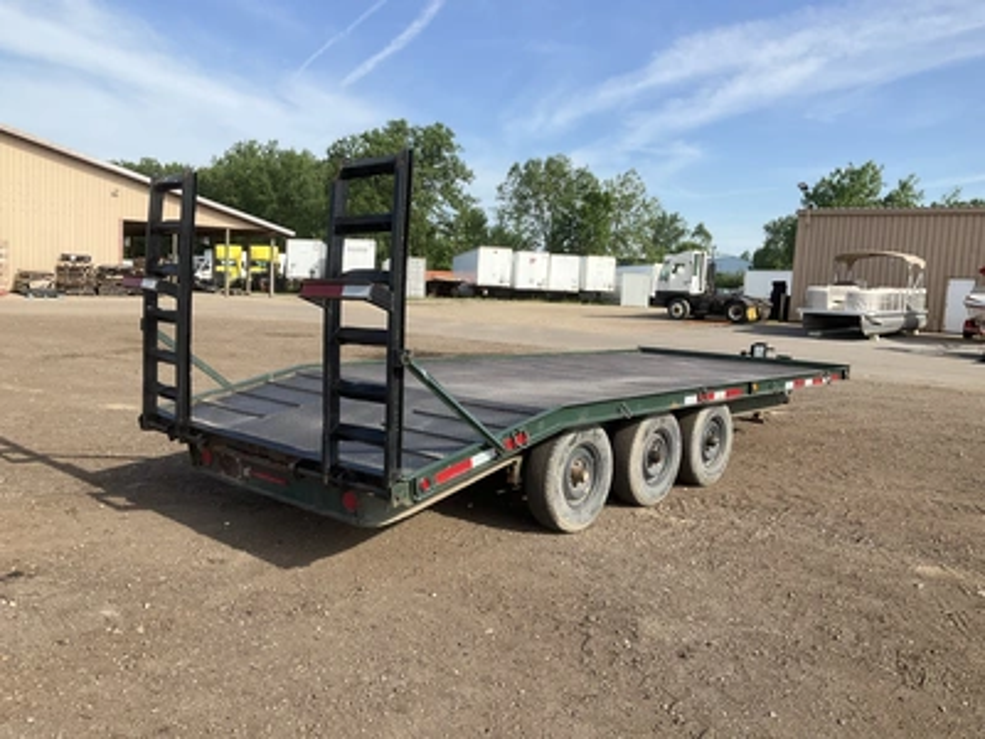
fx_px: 825
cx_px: 492
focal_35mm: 29
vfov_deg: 48.2
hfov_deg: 61.7
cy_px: 370
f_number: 1.8
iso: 25
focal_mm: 3
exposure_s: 1/1195
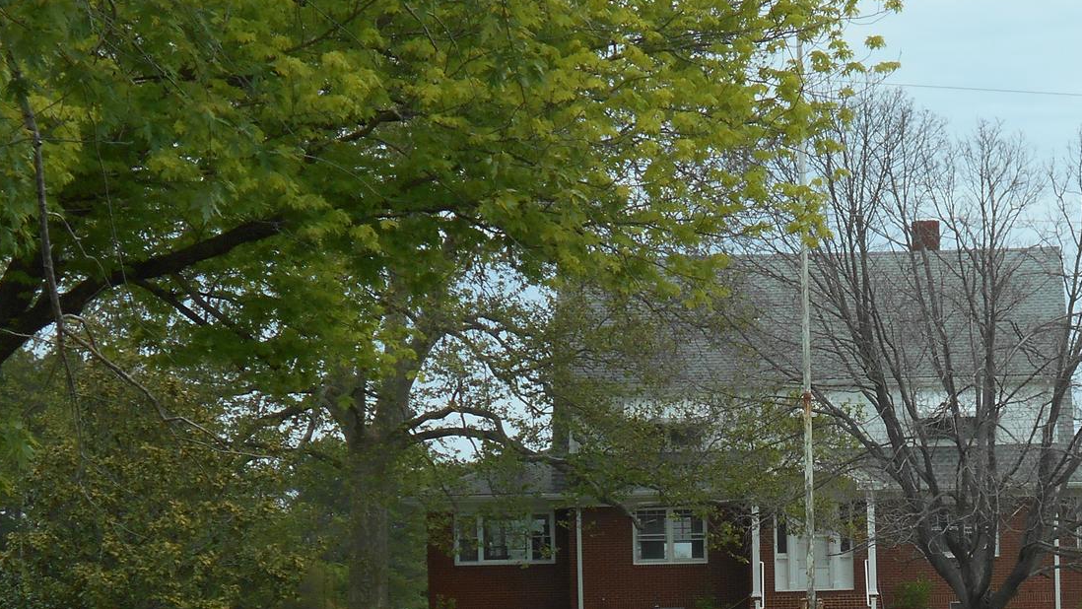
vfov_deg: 9.1
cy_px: 607
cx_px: 806
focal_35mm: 132
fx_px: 3788
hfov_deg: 16.2
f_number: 5.3
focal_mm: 11.6
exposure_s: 1/320
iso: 80
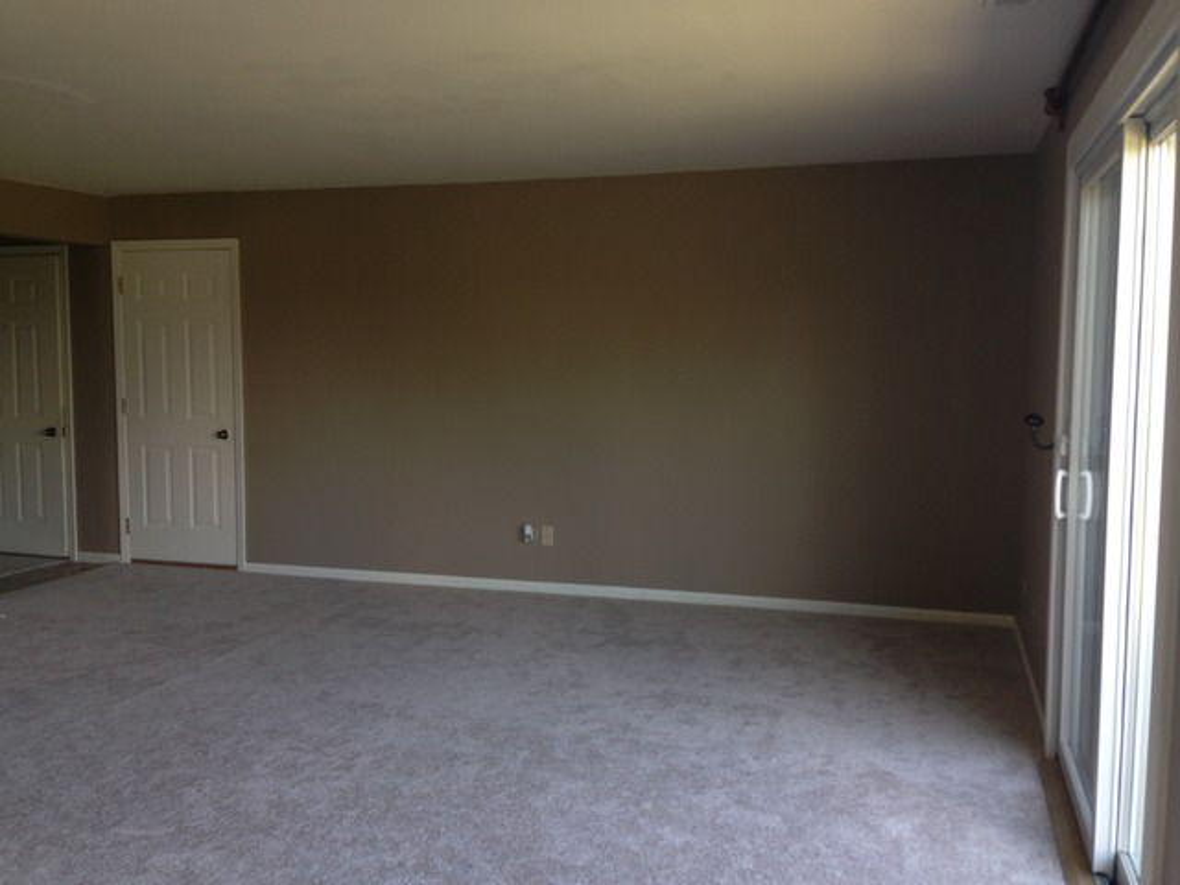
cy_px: 442
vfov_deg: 42.9
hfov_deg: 55.4
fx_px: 1125
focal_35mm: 33
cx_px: 590
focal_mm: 4.12
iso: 50
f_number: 2.4
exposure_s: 1/28
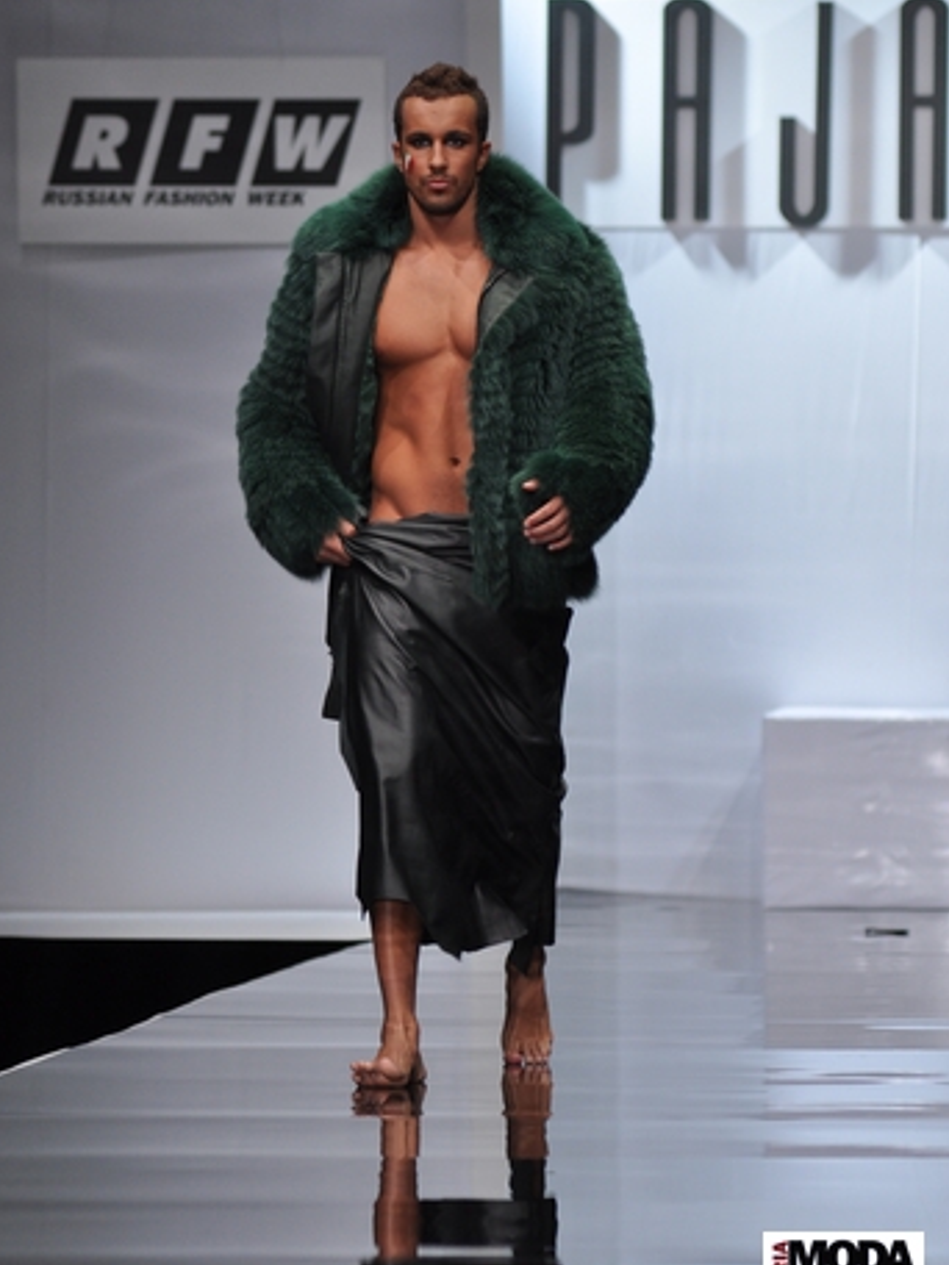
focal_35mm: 222
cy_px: 591
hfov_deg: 6.7
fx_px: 8098
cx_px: 473
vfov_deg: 8.9
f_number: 3.5
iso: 640
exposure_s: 1/250
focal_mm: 135
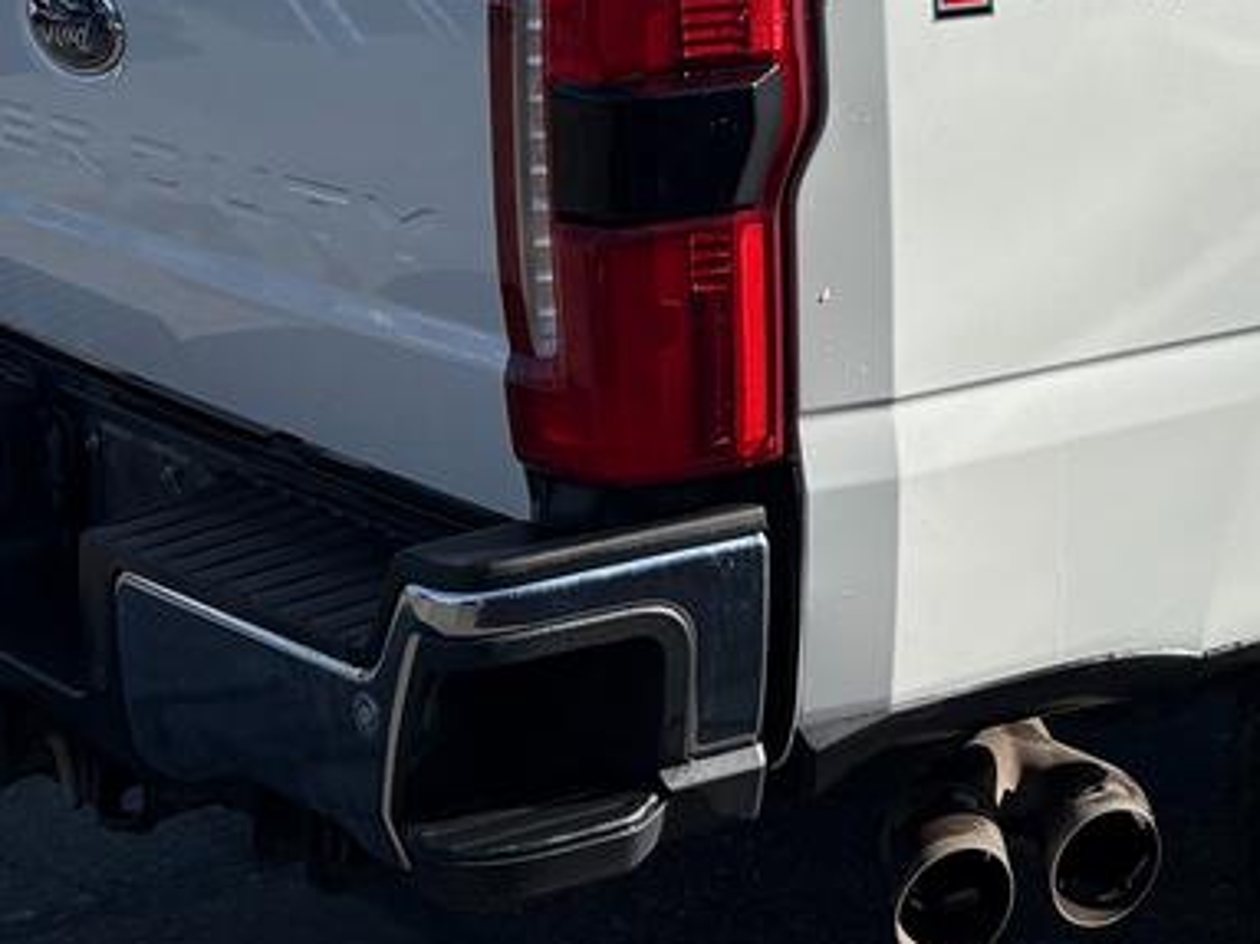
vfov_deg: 16.3
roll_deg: +0.0
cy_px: -191
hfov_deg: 20.4
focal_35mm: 87
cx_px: 1684
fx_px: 3166
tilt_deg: -3.7
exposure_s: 1/5348
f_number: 1.6
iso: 50
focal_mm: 5.96
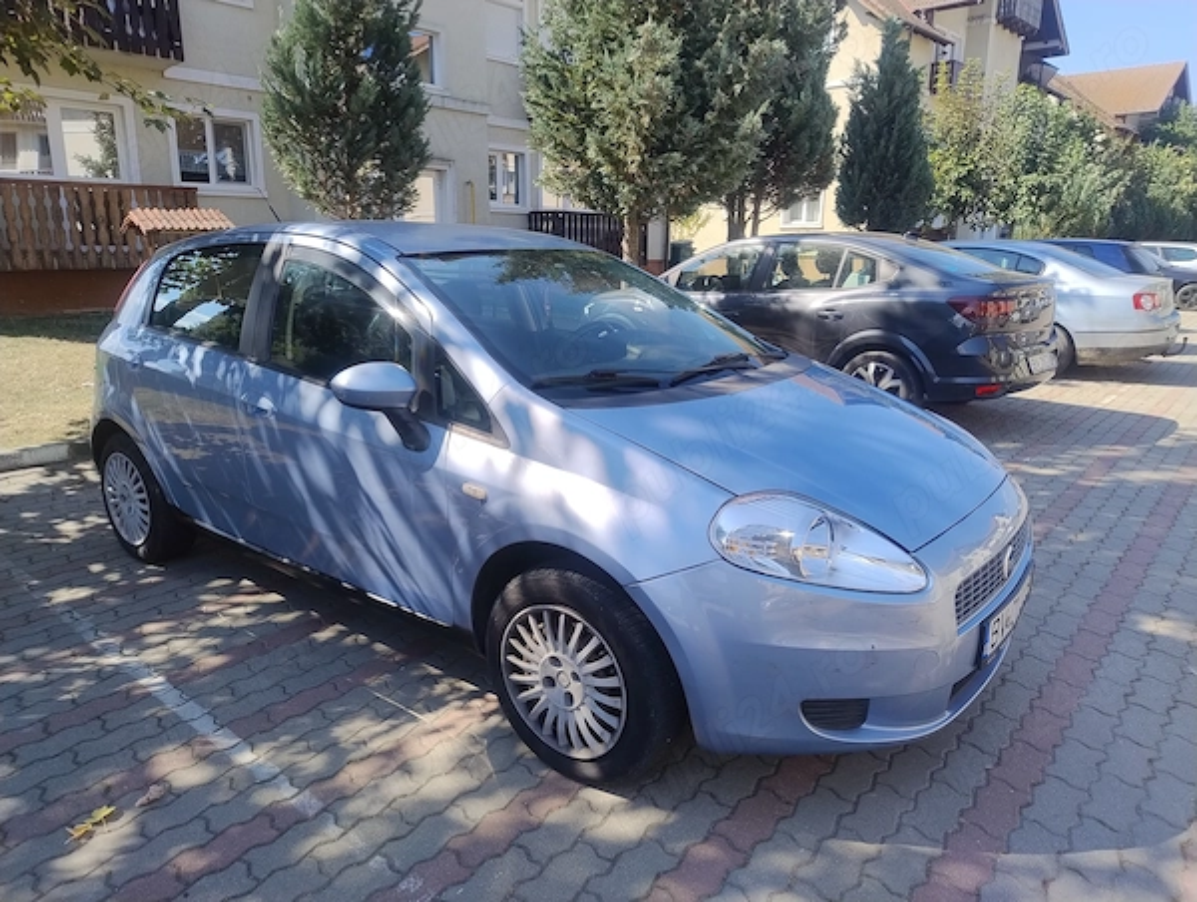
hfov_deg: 71.5
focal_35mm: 24
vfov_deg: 57.0
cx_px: 598
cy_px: 451
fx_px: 831
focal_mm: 5.56
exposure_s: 1/669
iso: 100
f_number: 1.8
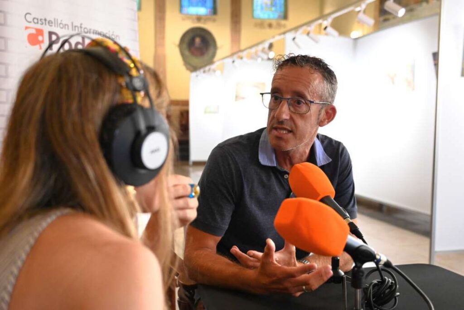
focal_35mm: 40
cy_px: 155
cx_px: 232
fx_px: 516
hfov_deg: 48.5
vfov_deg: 33.4
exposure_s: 1/323
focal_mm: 40
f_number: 4
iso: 6400
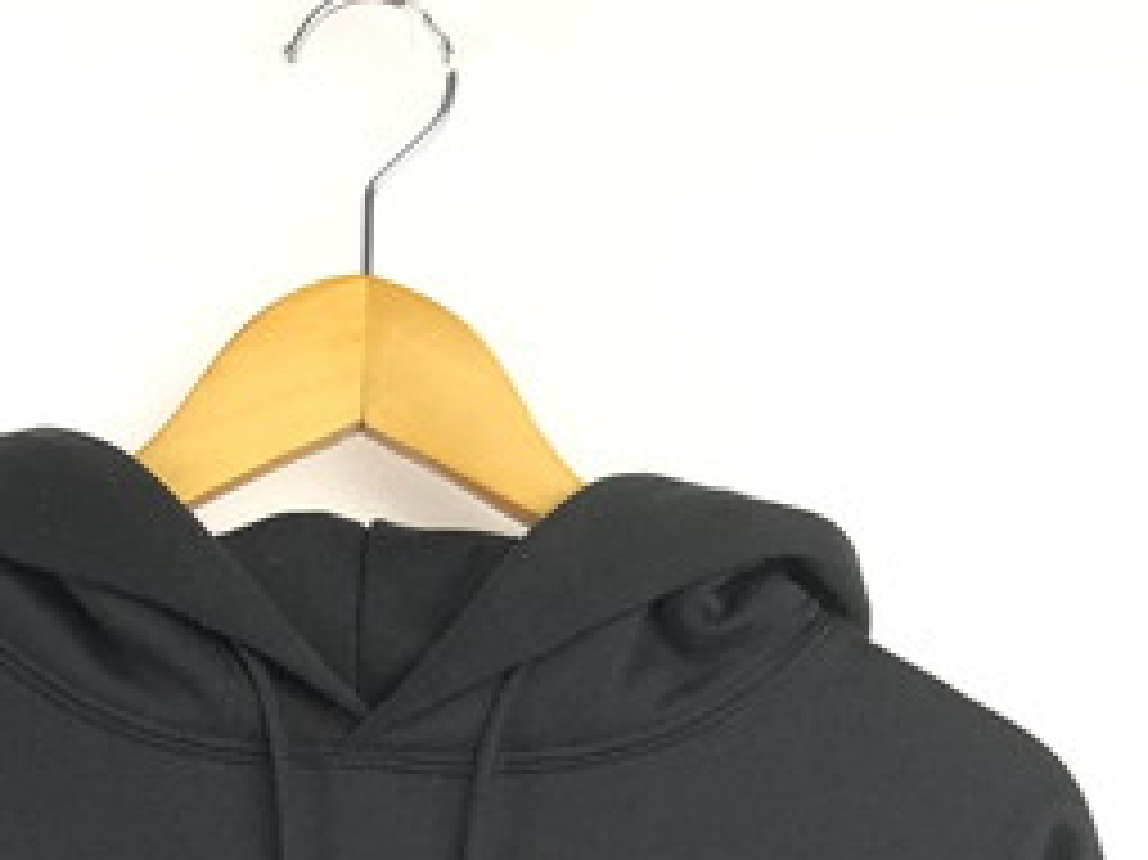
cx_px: 306
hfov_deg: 22.1
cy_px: 1567
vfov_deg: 14.6
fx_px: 2917
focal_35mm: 88
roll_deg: -1.7
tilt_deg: -22.7
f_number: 1.8
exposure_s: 1/100
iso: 32
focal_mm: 4
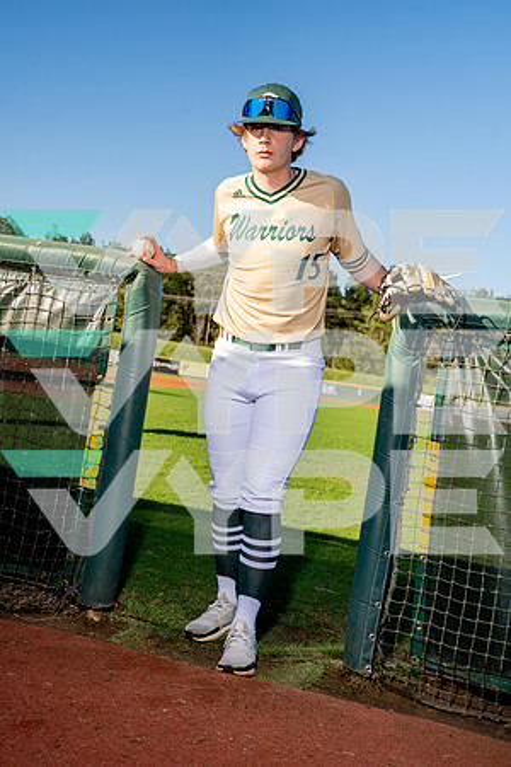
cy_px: 384
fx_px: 979
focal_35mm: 46
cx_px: 256
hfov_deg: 29.2
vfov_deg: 42.7
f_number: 5
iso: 100
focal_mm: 46
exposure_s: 1/250
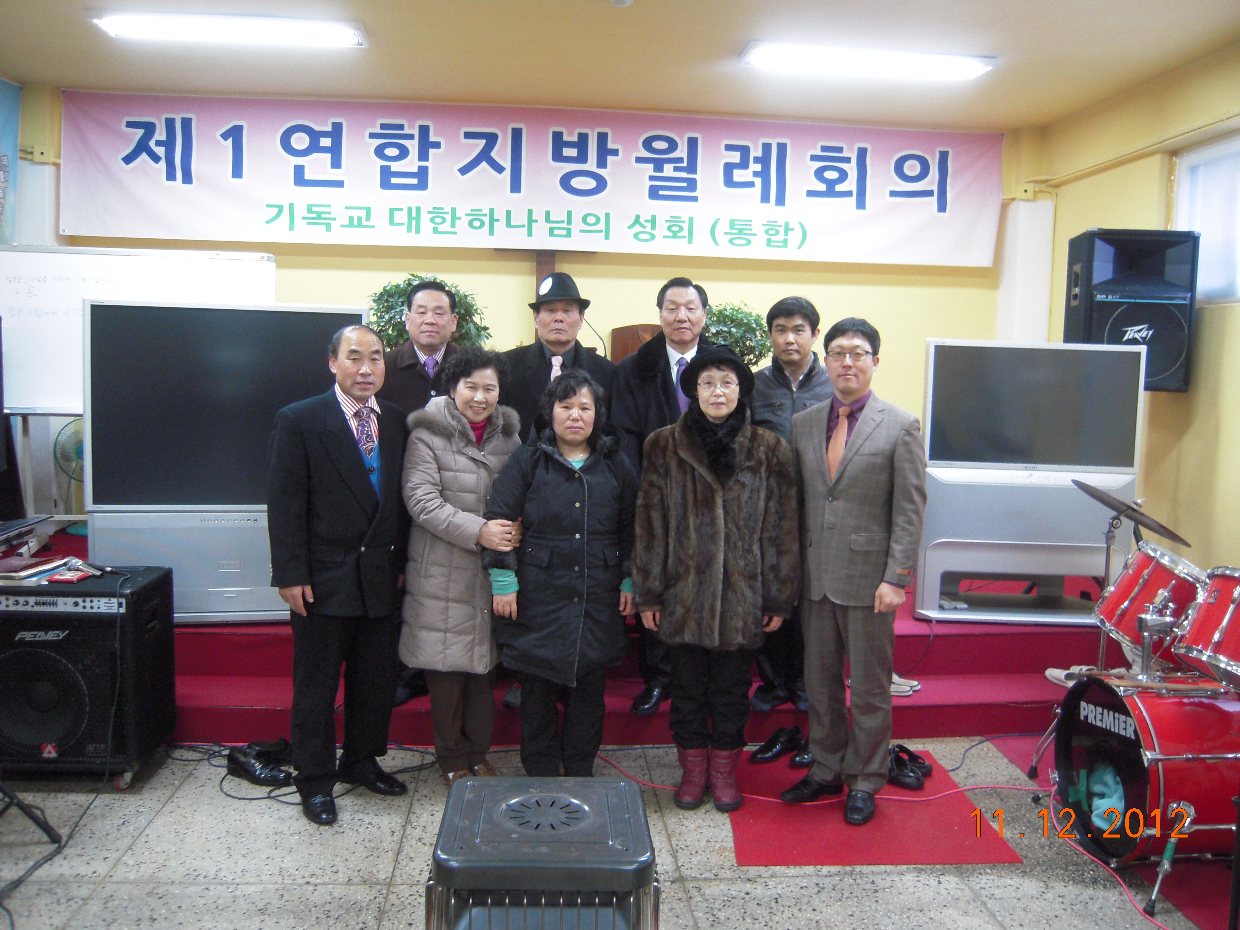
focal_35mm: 28
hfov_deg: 63.4
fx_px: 1003
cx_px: 620
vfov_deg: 49.7
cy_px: 465
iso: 400
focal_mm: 5
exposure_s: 1/15
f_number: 2.7
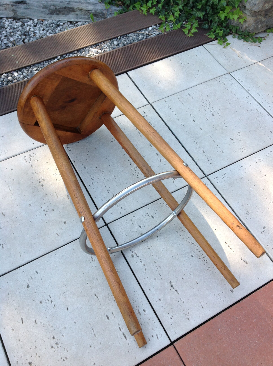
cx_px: 136
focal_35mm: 35
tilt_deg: -59.0
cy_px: 183
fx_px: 369
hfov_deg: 40.6
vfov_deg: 52.7
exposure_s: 1/272
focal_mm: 4.28
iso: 50
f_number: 2.4
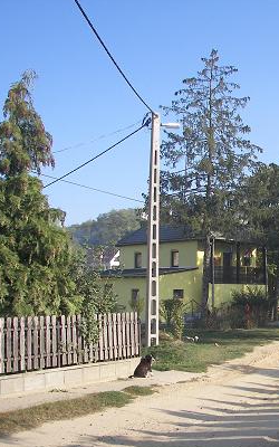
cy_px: 226
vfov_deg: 38.9
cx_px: 277
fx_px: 633
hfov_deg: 23.8
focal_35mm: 52
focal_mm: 6
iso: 50
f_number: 2.8
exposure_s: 1/500
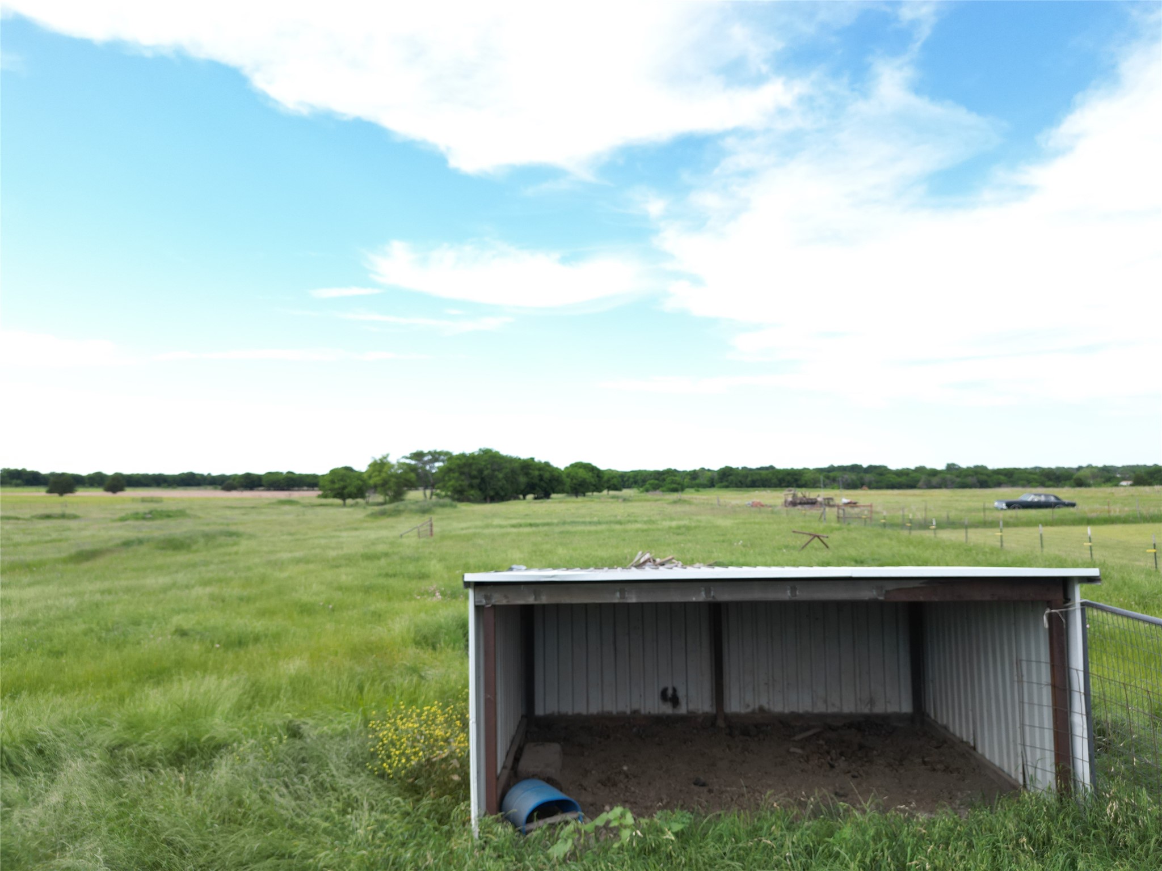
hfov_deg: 71.6
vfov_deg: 56.8
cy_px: 436
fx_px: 806
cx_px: 581
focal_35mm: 24
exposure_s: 1/800
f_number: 1.7
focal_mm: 6.72
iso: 100
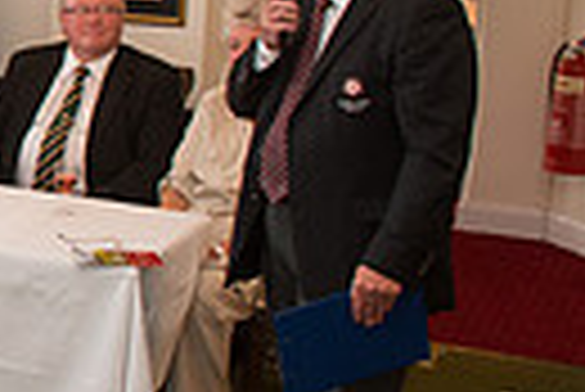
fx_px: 1741
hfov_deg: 14.4
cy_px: 61
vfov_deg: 12.8
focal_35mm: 107
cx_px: -716
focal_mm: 24
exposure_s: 1/80
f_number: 5
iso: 2000
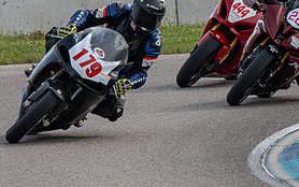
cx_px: 110
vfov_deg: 1.6
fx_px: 6913
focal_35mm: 848
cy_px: 100
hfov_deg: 2.5
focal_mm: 250
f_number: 11
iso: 640
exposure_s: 1/800
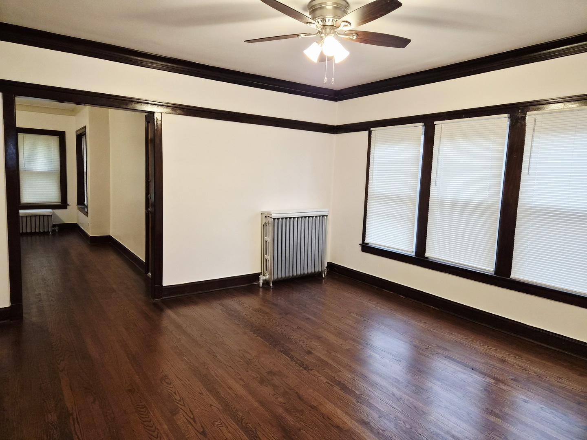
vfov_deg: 58.9
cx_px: 294
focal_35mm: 23
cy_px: 220
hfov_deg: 73.9
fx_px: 390
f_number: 1.8
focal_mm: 5.4
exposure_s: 1/120
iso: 500
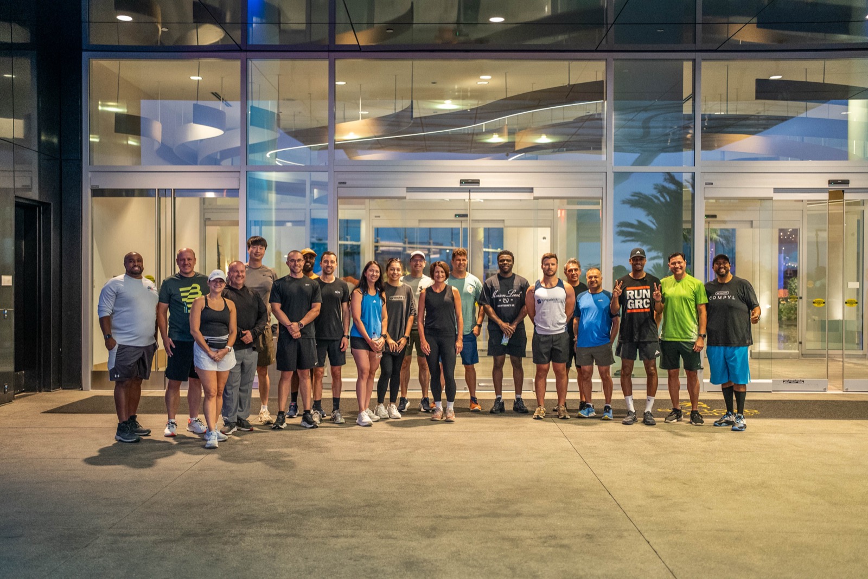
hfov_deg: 50.7
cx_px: 434
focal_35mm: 38
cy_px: 290
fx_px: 917
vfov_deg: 35.1
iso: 5000
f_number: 2
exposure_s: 1/125
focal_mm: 38
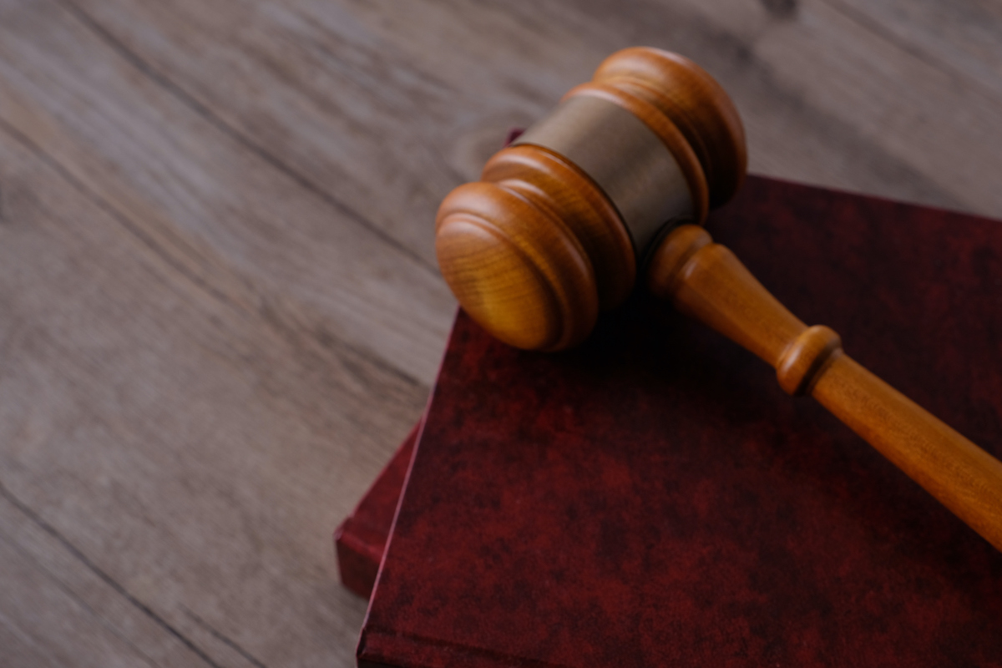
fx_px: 1837
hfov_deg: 30.5
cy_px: 334
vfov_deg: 20.6
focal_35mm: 66
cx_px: 501
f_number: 6.4
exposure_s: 1/125
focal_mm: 44.1
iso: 200
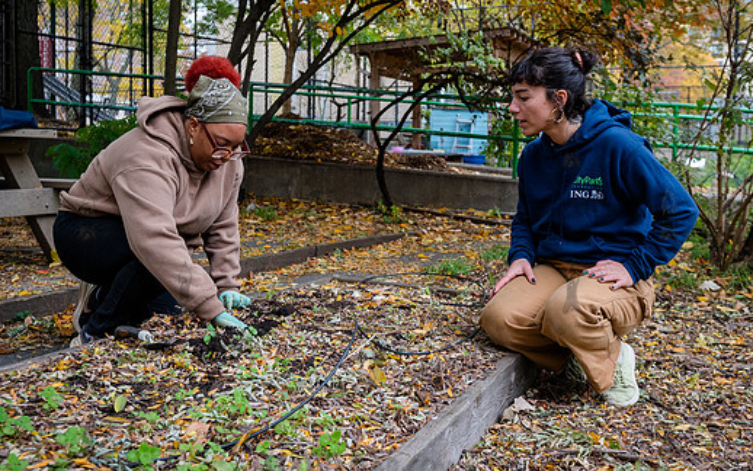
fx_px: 821
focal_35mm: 40
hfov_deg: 49.2
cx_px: 350
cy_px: 197
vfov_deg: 31.9
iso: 2000
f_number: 4.5
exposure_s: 1/320
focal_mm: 32
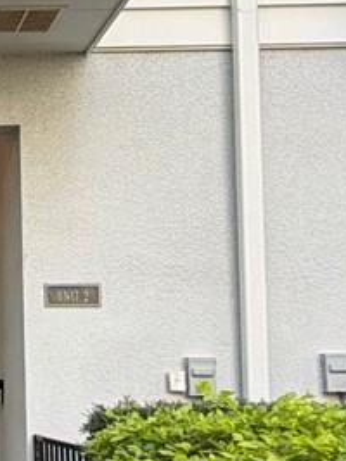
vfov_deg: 23.3
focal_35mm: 84
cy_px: 271
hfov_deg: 15.1
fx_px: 1120
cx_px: -282
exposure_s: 1/131
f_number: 2.2
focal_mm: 2.22
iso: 40
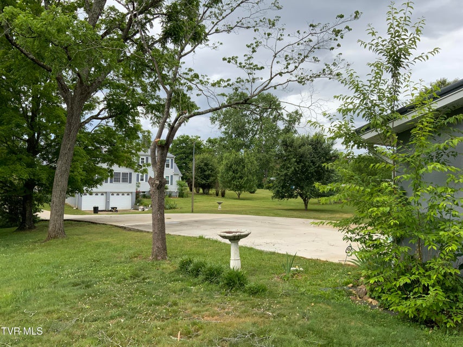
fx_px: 388
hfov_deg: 61.7
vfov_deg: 48.2
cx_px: 232
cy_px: 174
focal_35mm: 29
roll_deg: -2.3
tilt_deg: +1.5
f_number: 1.8
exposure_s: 1/1168
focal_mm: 3
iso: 16
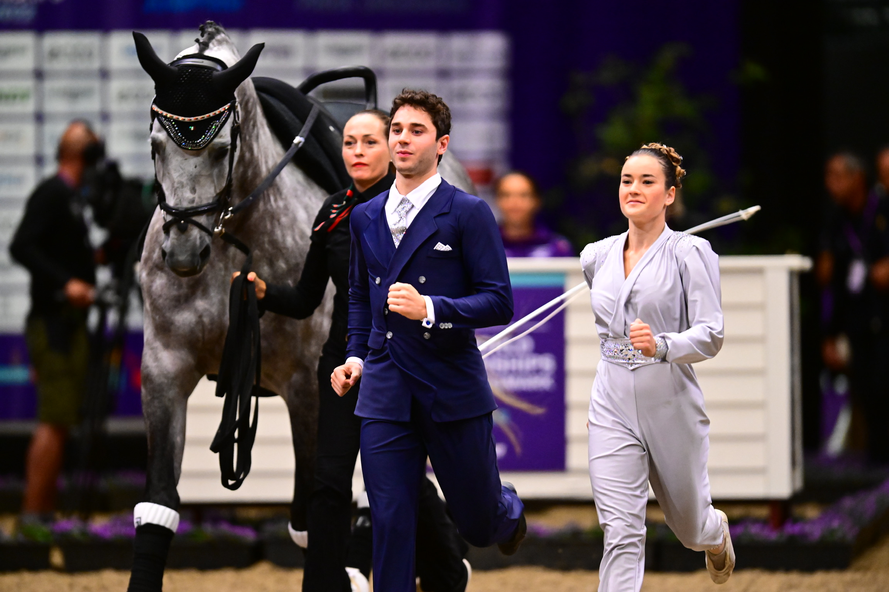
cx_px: 444
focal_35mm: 400
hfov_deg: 5.2
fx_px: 9877
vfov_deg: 3.4
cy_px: 296
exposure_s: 1/800
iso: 6400
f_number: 2.8
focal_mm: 400
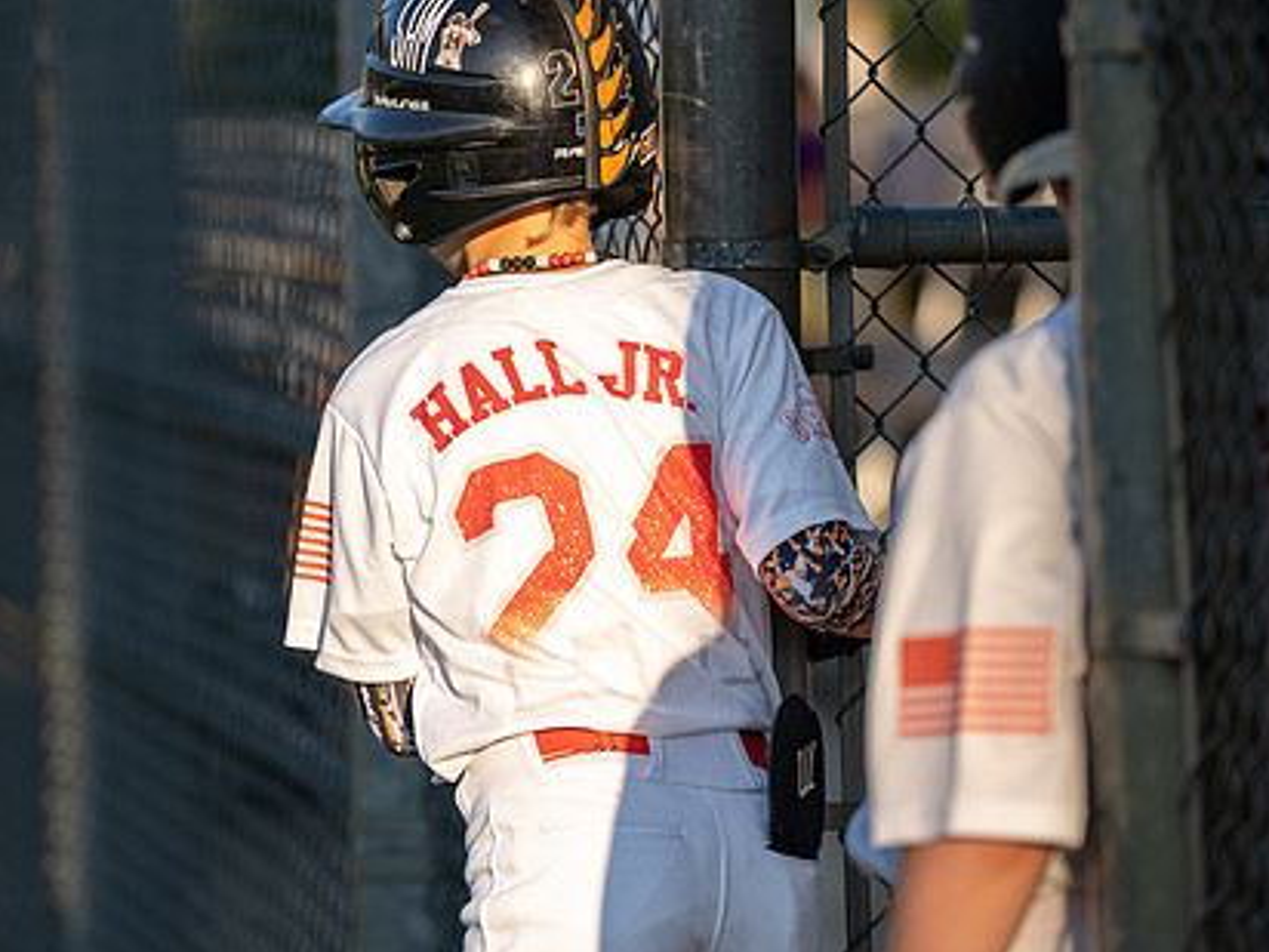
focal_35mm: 219
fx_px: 8028
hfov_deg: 9.0
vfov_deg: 6.8
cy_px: 280
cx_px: 548
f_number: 2.8
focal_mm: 136
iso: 250
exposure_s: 1/2500
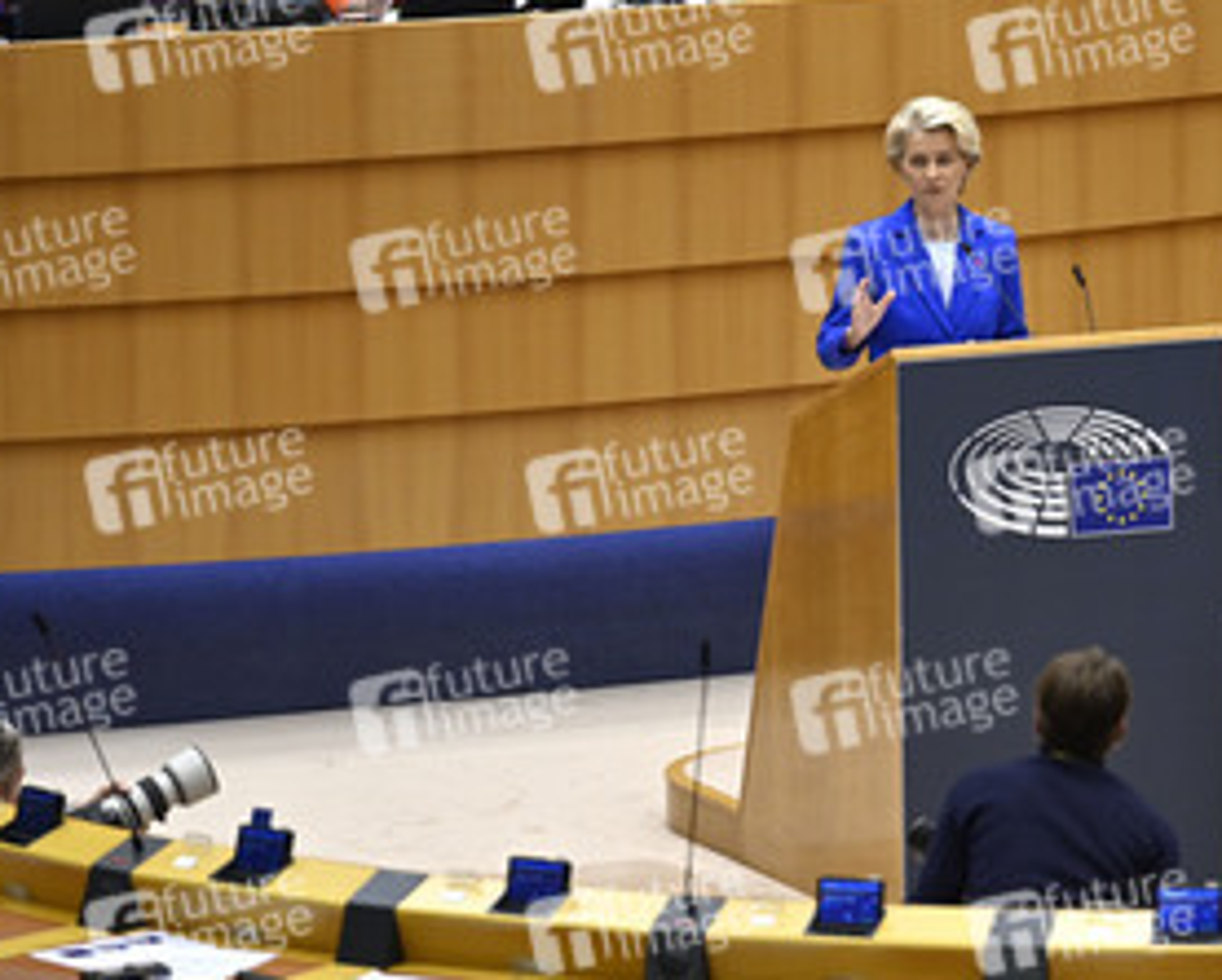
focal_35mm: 305
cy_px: 371
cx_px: 964
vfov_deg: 5.1
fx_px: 11039
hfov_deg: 6.3
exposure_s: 1/640
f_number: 2.8
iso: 1250
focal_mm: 200
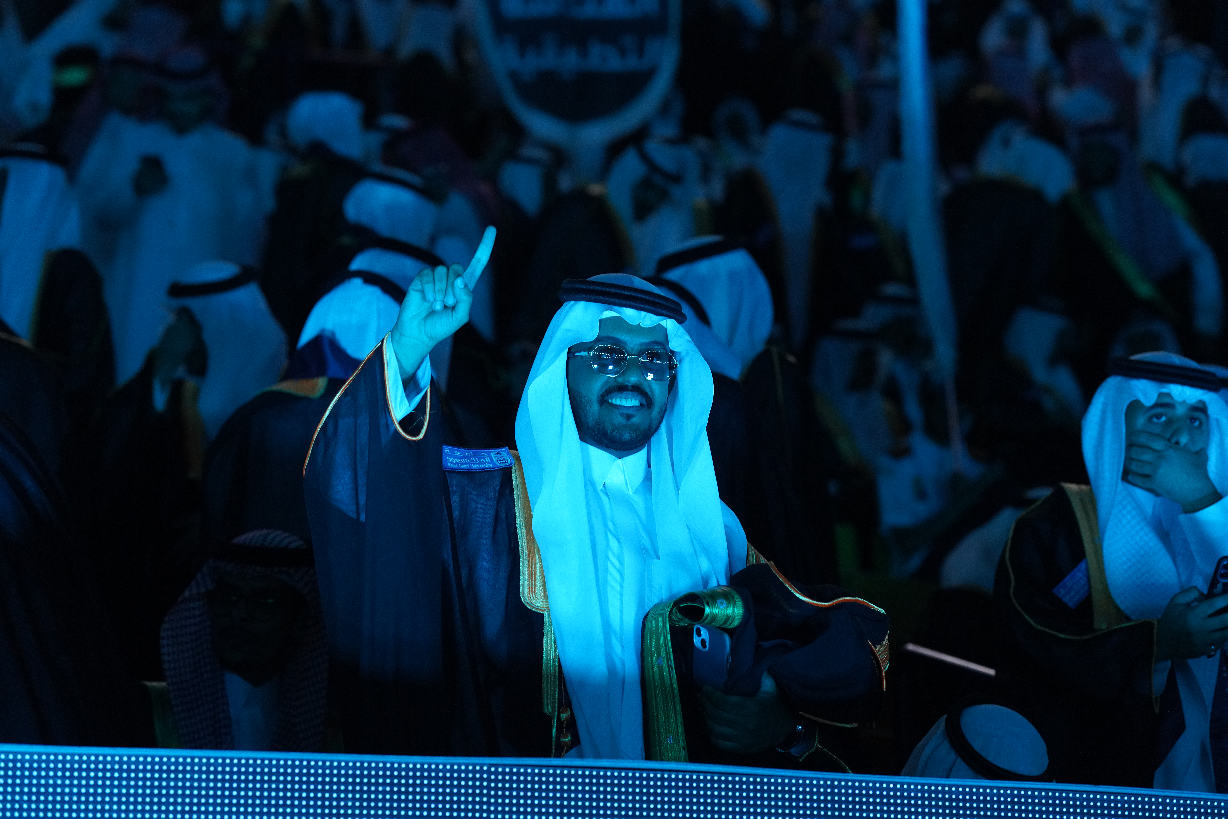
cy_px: 410
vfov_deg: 11.6
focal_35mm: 118
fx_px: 4025
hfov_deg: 17.3
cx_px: 614
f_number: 4
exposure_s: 1/125
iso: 2500
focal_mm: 118
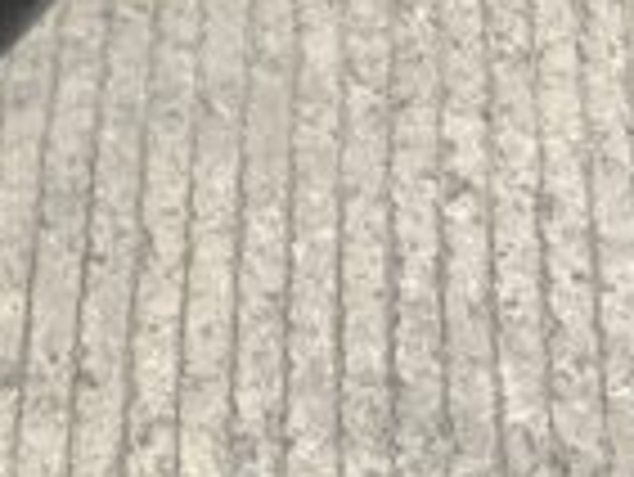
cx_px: -535
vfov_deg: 6.4
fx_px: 3868
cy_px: -981
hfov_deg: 8.9
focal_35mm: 211
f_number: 1.8
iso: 16
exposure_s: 1/551
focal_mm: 3
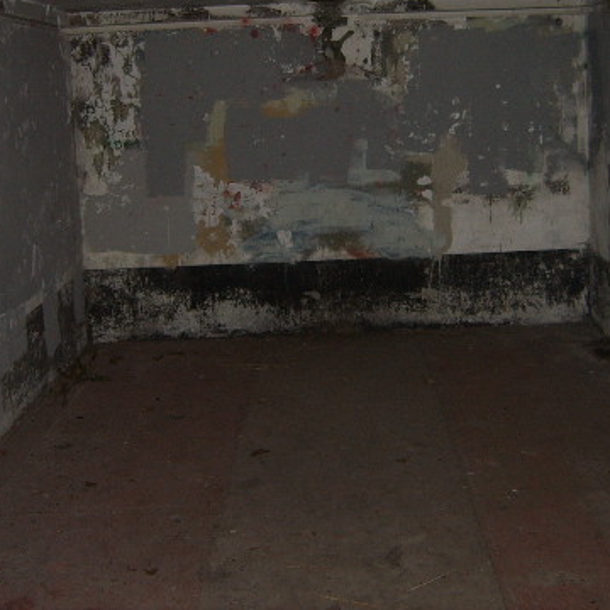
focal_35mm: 55
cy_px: 205
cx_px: 354
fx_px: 1097
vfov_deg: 30.9
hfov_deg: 31.0
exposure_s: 1/30
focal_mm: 5.8
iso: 69
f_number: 2.8
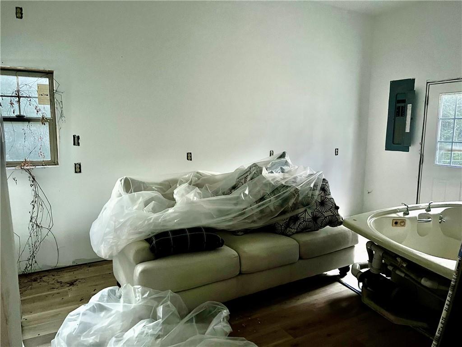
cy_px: 174
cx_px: 231
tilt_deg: -7.8
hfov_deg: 67.3
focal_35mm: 26
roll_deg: +0.3
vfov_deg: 53.1
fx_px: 347
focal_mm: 5.7
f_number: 1.5
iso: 800
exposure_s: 1/30
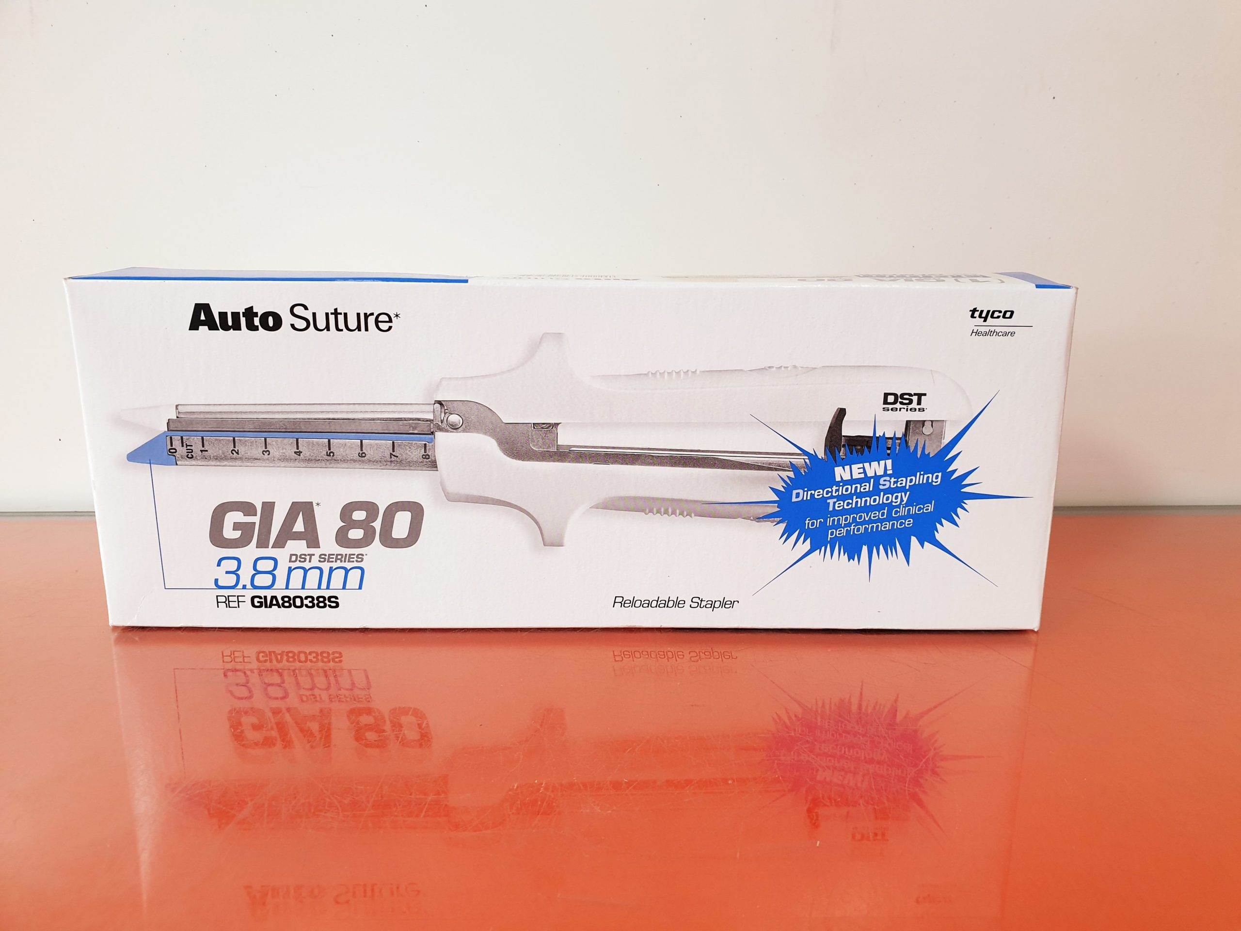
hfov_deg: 67.3
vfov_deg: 53.1
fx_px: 932
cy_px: 466
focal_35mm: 26
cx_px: 620
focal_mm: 4.3
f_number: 2.4
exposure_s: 1/50
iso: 160
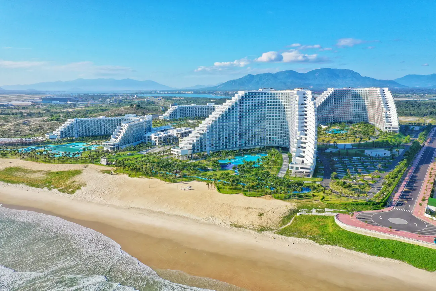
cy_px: 146
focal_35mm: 28
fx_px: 339
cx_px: 218
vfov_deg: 46.4
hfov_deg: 65.5
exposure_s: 1/240
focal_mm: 10.26
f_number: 8
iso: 100
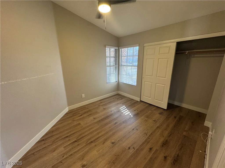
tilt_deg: -15.9
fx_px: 91
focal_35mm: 14
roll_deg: +0.1
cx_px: 112
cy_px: 84
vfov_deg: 85.7
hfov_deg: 102.1
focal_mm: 2.22
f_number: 2.2
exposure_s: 1/60
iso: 160
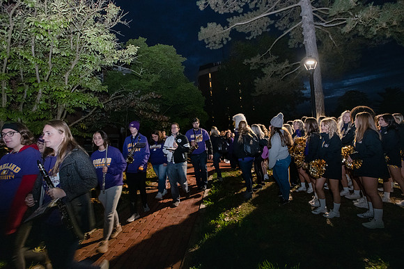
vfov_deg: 70.5
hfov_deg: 93.3
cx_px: 202
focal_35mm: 17
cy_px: 134
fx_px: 191
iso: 5000
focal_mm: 17
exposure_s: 1/40
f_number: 5
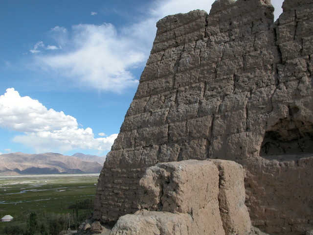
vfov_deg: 40.7
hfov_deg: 52.6
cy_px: 118
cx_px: 156
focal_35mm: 35
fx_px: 316
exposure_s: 1/368
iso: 100
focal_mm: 8.9
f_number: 6.3
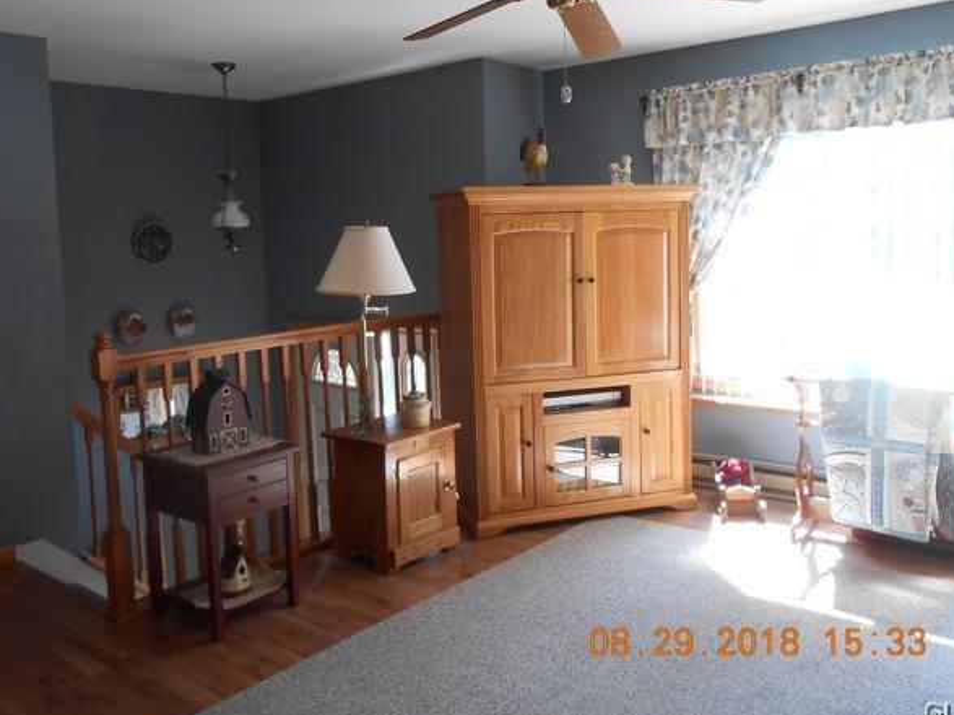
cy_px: 308
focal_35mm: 31
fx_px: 854
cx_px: 426
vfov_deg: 45.3
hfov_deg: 58.2
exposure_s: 1/30
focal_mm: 4.6
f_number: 3.5
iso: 160
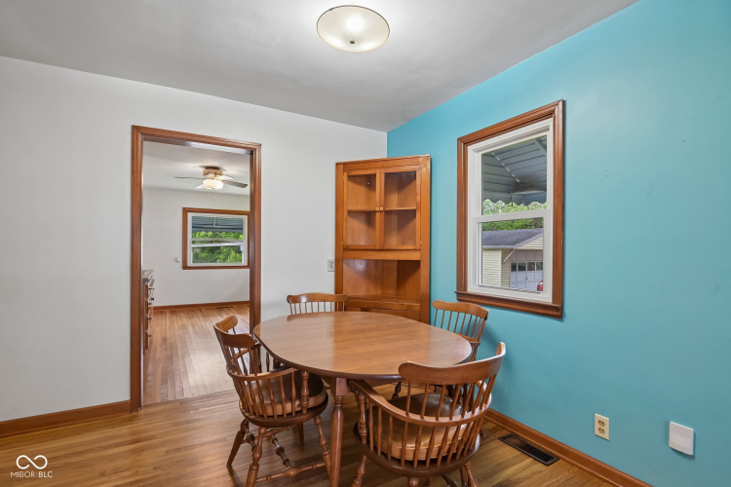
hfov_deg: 96.7
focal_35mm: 16
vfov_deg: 73.7
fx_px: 325
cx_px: 366
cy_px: 244
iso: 400
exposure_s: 1/10
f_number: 8
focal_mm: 16
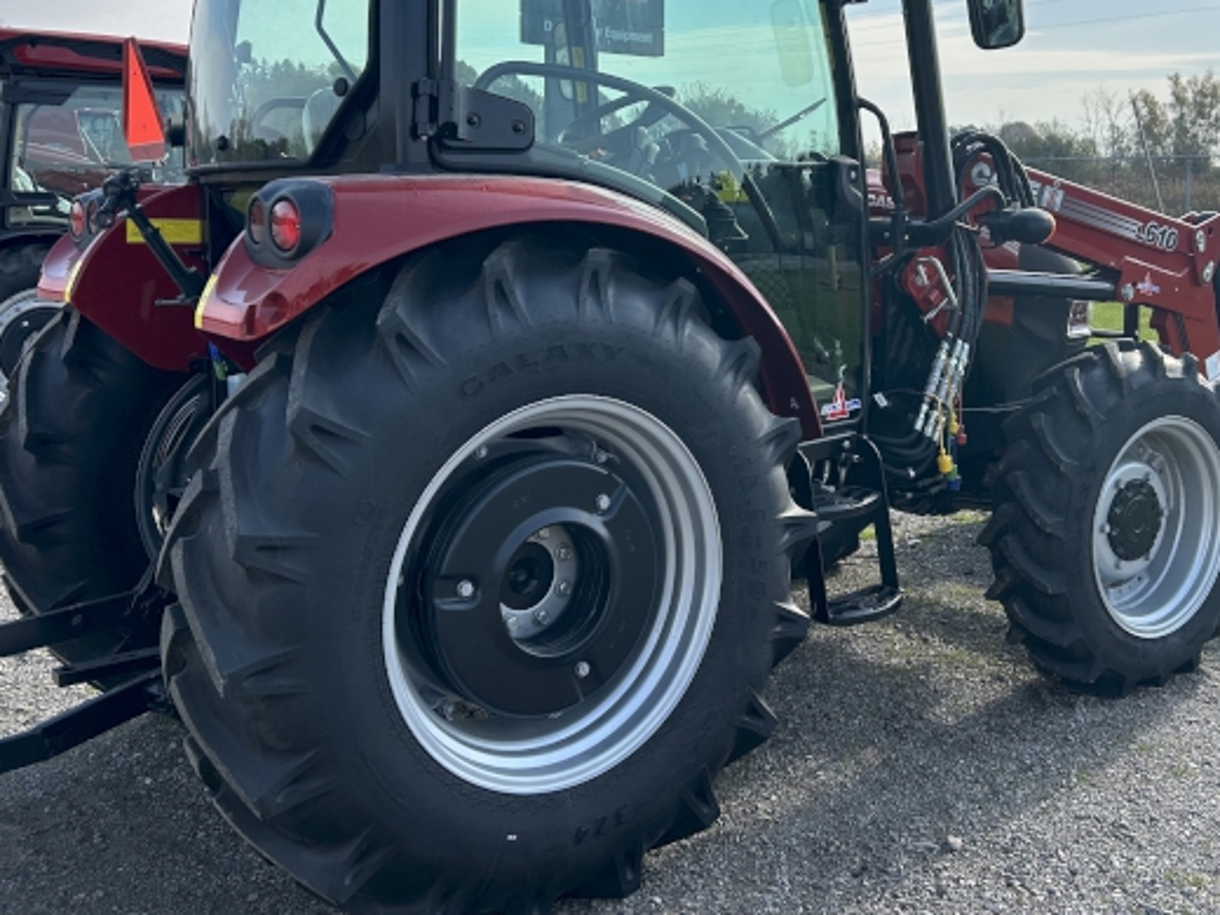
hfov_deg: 46.6
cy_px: 293
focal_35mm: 40
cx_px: 723
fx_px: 1410
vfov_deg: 35.6
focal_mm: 5.7
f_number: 1.5
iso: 50
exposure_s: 1/2994
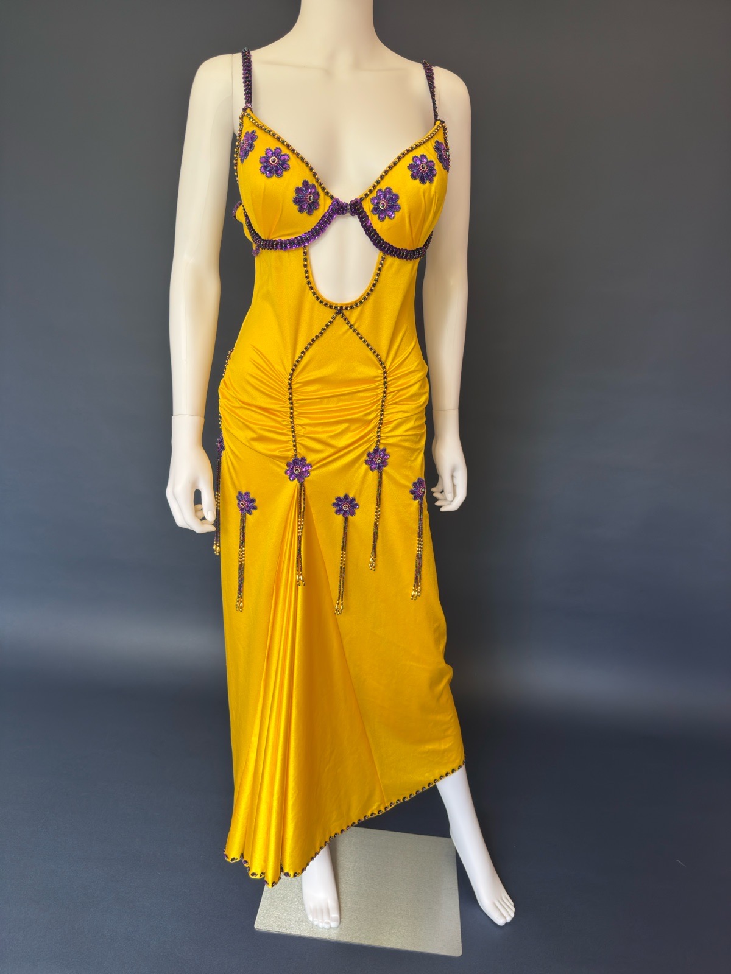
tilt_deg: -14.1
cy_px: 487
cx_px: 366
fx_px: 676
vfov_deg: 71.6
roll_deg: -5.1
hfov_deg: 56.8
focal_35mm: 24
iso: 80
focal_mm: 6.76
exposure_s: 1/122
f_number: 1.78
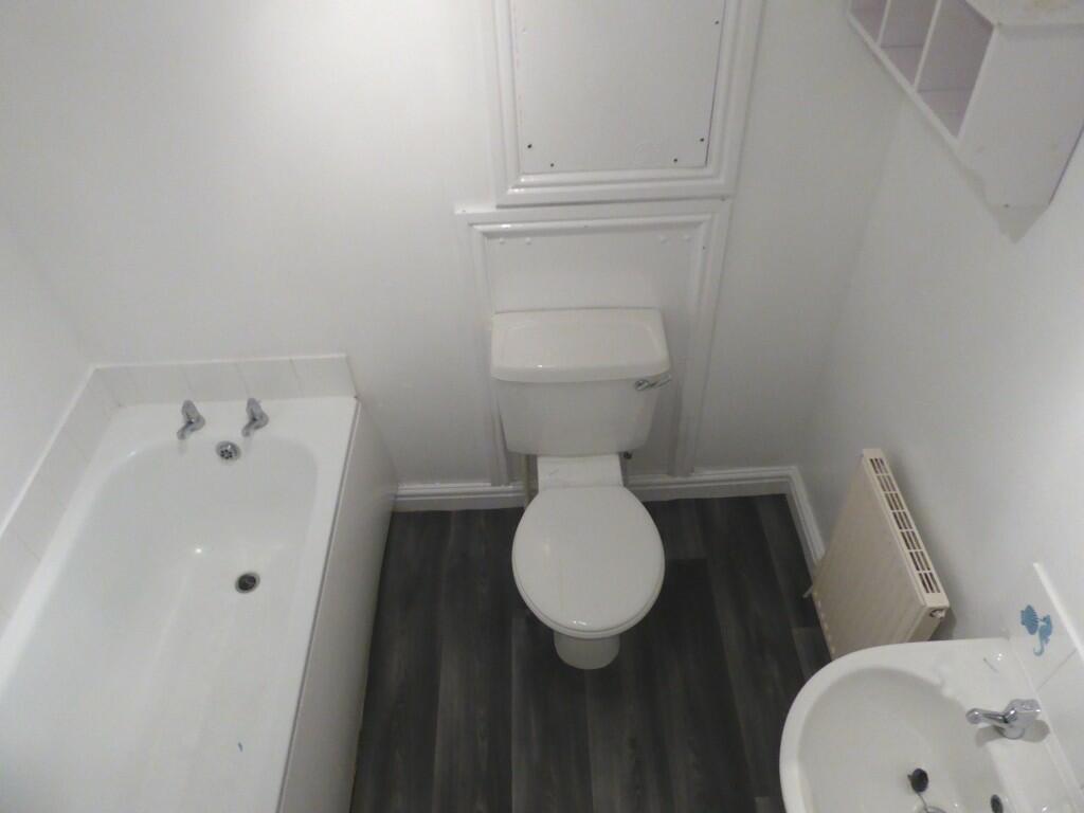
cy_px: 406
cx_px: 542
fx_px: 783
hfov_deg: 69.4
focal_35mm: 25
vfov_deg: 54.9
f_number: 3.3
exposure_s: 1/125
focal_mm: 4.3
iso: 640
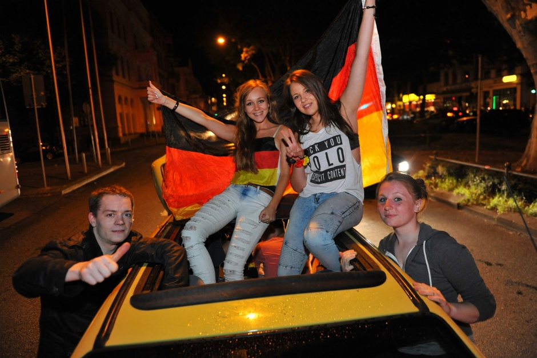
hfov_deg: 73.7
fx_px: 358
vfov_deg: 53.2
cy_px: 179
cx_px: 268
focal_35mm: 24
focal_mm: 24
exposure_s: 1/80
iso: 2000
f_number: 2.8
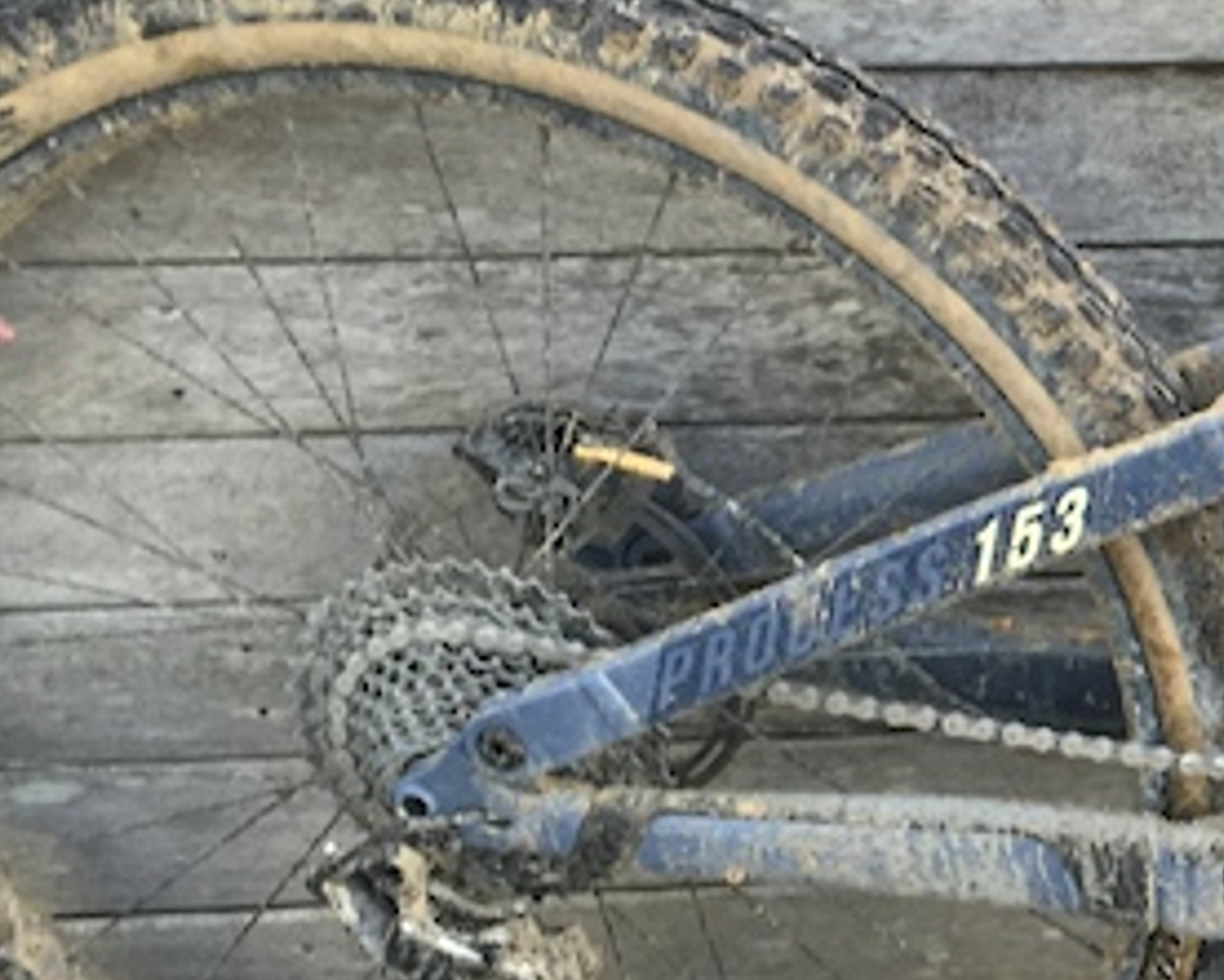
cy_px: 590
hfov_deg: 16.6
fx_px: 3805
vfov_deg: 14.7
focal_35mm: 105
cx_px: 1845
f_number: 2.2
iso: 32
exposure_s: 1/100
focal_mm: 4.15
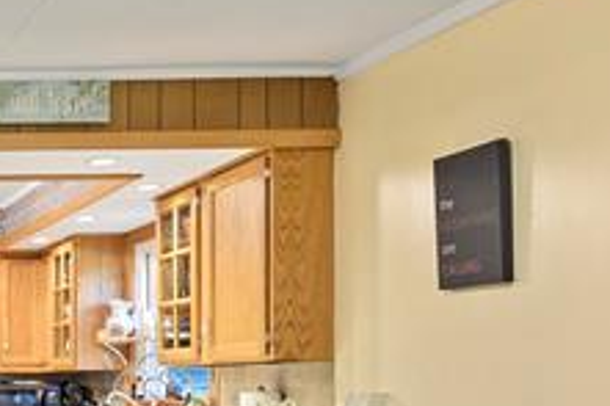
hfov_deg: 23.9
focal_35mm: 69
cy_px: 388
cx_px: -275
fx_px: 1168
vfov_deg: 19.2
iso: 320
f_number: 9
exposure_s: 1
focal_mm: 14
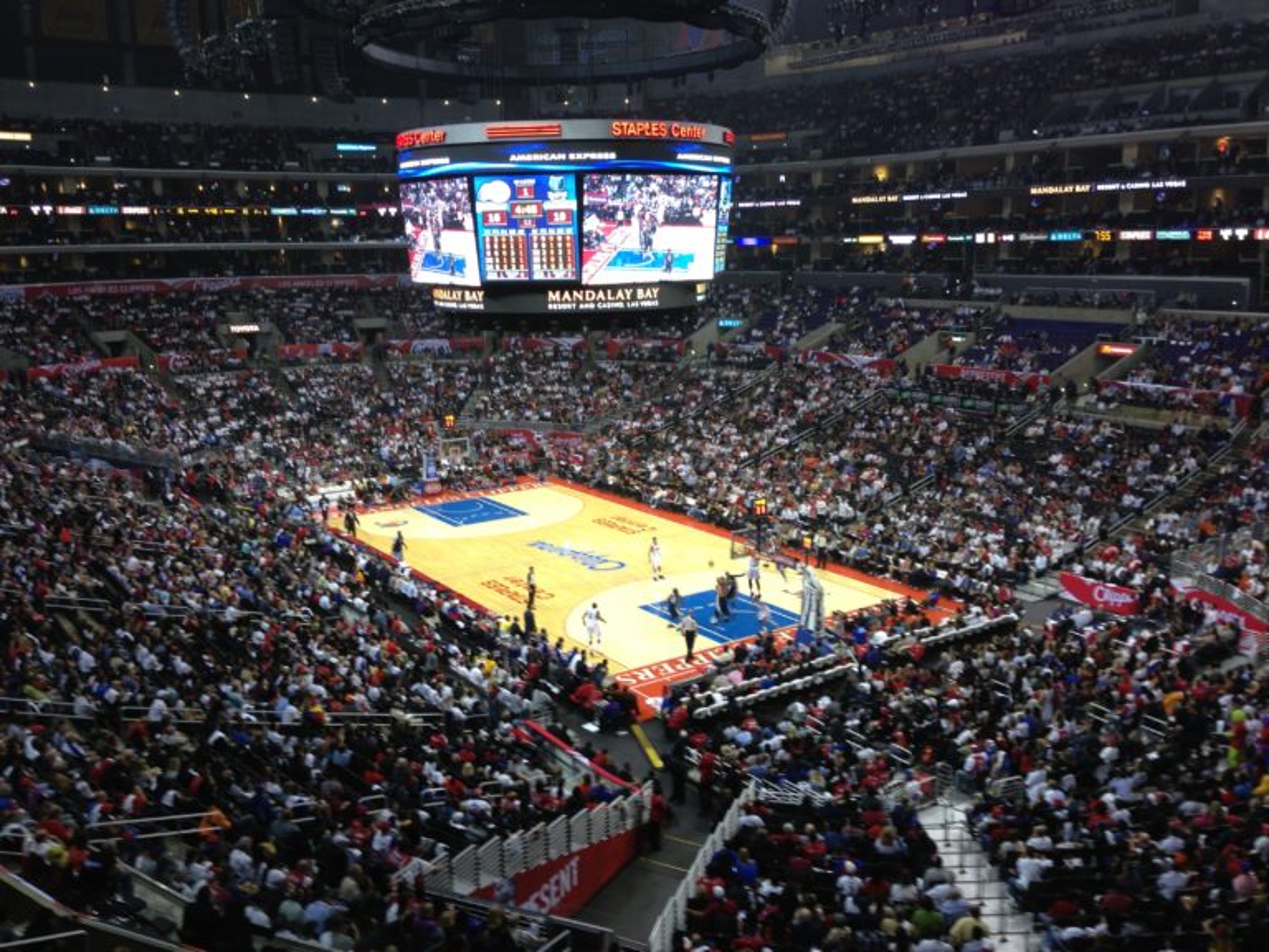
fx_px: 1210
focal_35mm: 33
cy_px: 476
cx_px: 634
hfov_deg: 55.4
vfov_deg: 42.9
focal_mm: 4.13
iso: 64
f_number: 2.4
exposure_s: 1/20
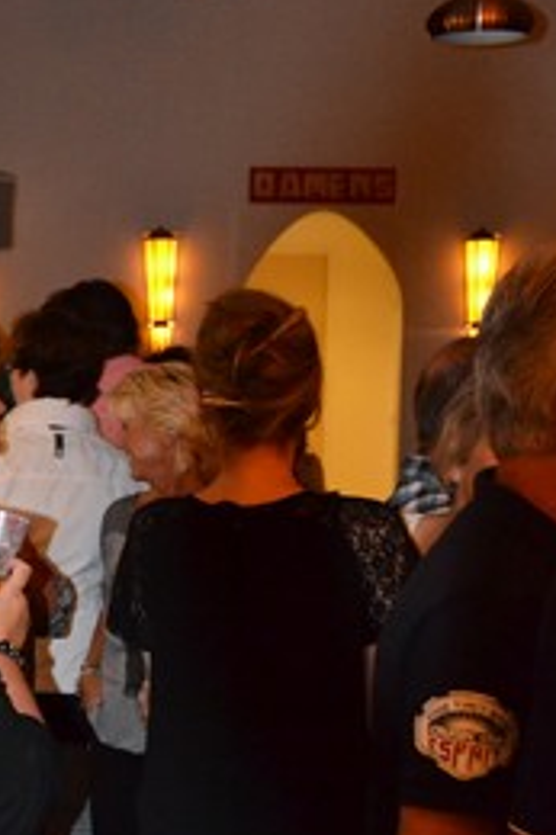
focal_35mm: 86
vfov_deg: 23.5
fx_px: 1993
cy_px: 575
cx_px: 71
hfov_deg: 15.7
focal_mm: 31
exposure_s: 1/60
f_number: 4
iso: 3200
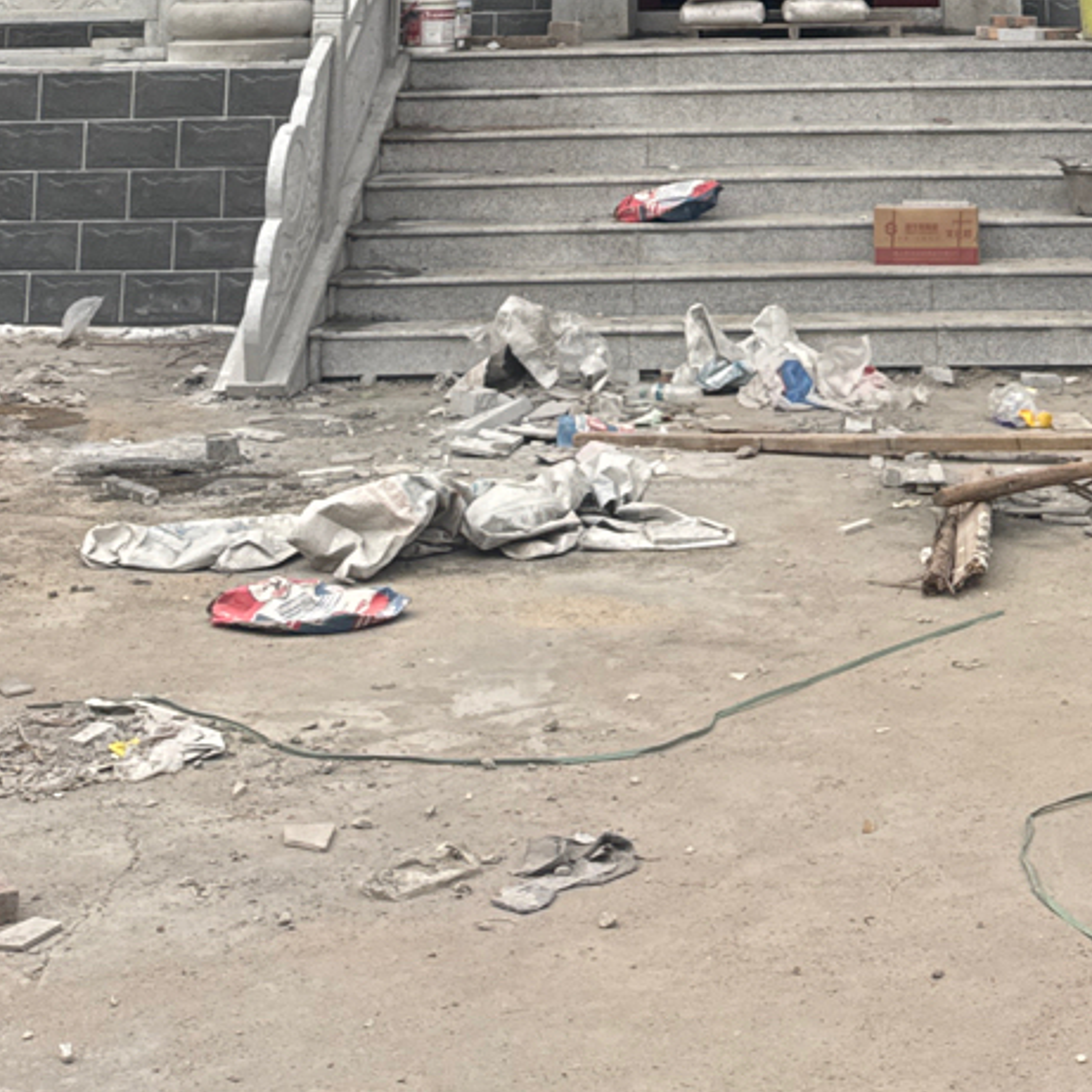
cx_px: 759
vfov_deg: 20.9
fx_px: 2463
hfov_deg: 24.8
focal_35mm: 69
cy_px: -587
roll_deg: +1.2
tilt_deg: +12.9
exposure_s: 1/121
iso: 100
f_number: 1.78
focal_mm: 6.76
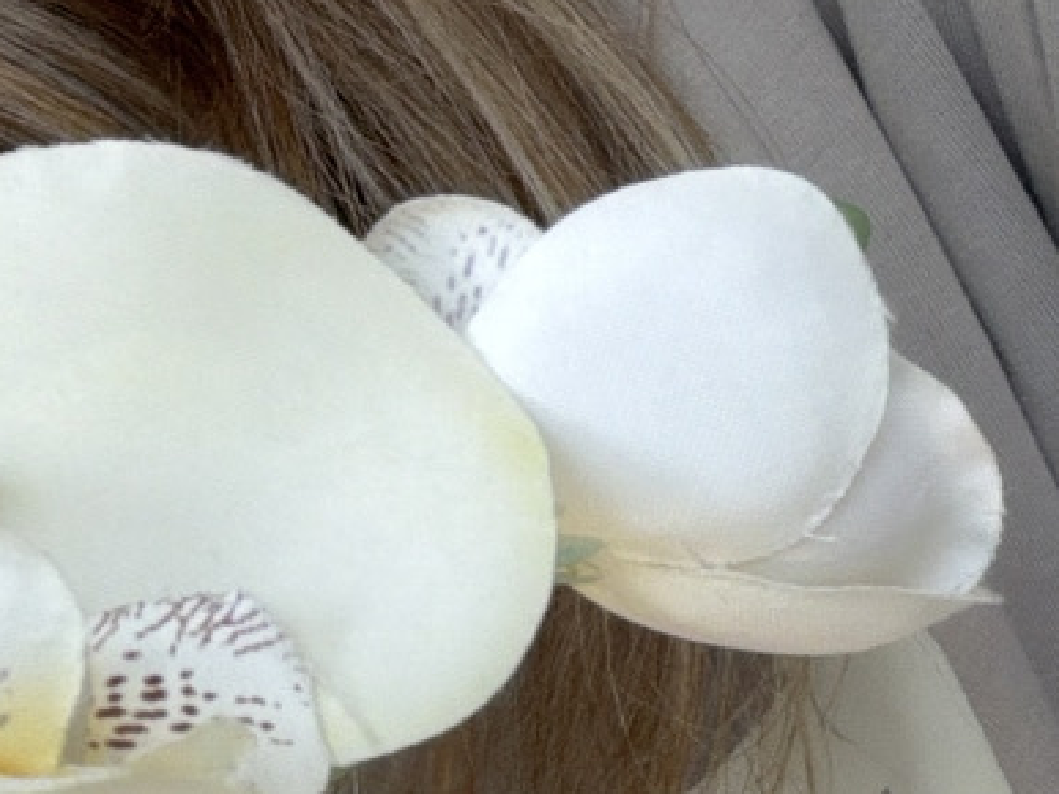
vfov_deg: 12.4
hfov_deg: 13.5
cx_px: -1231
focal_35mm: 119
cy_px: 252
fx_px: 3639
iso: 25
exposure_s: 1/121
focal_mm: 2.71
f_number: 1.9
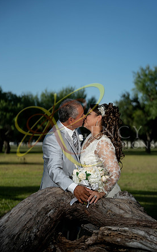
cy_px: 125
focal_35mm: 62
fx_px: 425
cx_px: 78
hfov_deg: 20.9
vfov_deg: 33.0
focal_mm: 60
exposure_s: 1/5000
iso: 200
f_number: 2.5
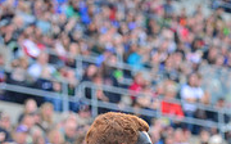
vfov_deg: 3.4
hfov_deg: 5.5
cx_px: 137
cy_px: 287
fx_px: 2402
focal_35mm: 382
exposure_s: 1/400
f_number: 5.6
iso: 200
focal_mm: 150
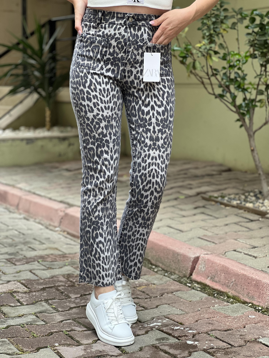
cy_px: 179
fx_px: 798
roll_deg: -0.5
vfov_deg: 25.3
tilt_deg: -6.3
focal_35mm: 77
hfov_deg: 19.1
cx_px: 134
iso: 100
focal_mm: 9
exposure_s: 1/121
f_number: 2.8
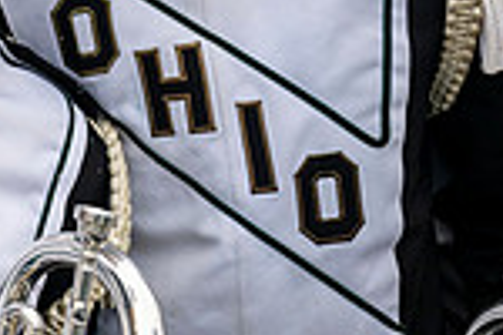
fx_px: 1299
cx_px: -298
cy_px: -35
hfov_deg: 18.7
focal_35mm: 93
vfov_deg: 14.4
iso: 160
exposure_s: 1/500
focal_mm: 24
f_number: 2.8
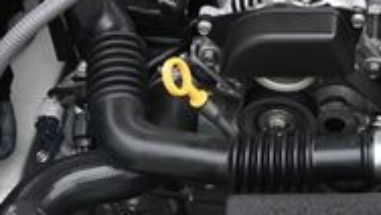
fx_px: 1082
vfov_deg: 11.3
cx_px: 458
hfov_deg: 18.9
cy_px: 14
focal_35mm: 107
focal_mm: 20
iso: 220
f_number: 4
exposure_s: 1/250
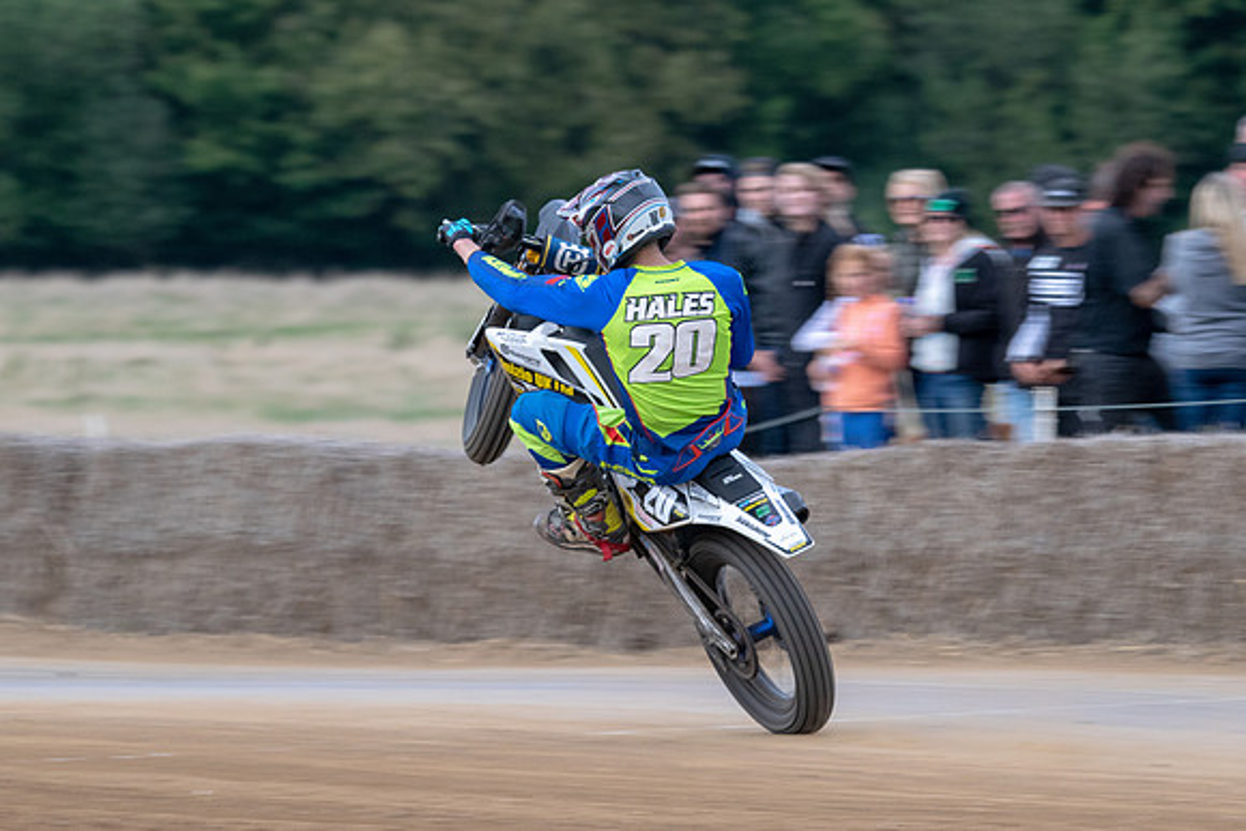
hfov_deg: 4.4
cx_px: 623
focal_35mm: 471
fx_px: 16298
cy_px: 416
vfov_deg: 2.9
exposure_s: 1/160
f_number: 9
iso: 640
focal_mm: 280
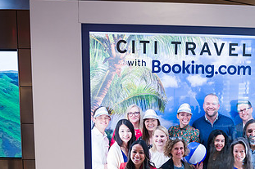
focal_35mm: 54
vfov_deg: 24.4
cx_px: 188
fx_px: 382
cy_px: 149
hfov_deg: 36.1
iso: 1600
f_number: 3.2
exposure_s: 1/400
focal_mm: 29
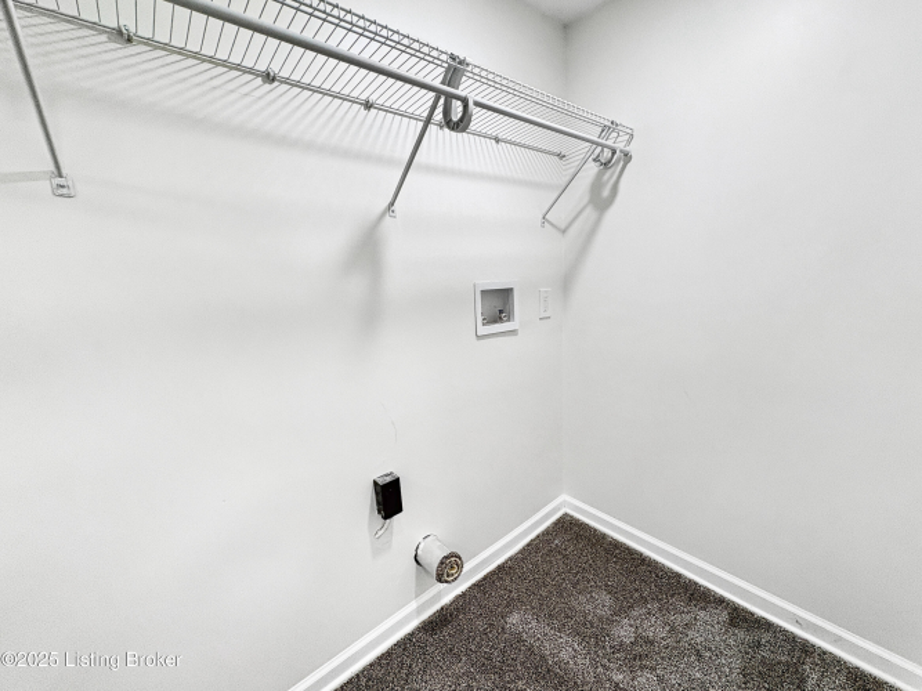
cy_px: 346
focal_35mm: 14
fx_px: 373
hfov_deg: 102.1
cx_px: 461
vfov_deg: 85.7
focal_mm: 2.2
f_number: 2.2
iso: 125
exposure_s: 1/120
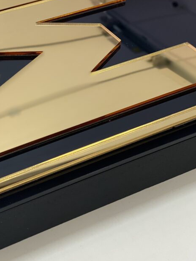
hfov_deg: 17.0
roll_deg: +0.4
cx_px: 37
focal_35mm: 86
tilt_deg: -34.7
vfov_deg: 22.6
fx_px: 649
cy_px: 76
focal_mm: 6
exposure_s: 1/100
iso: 80
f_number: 2
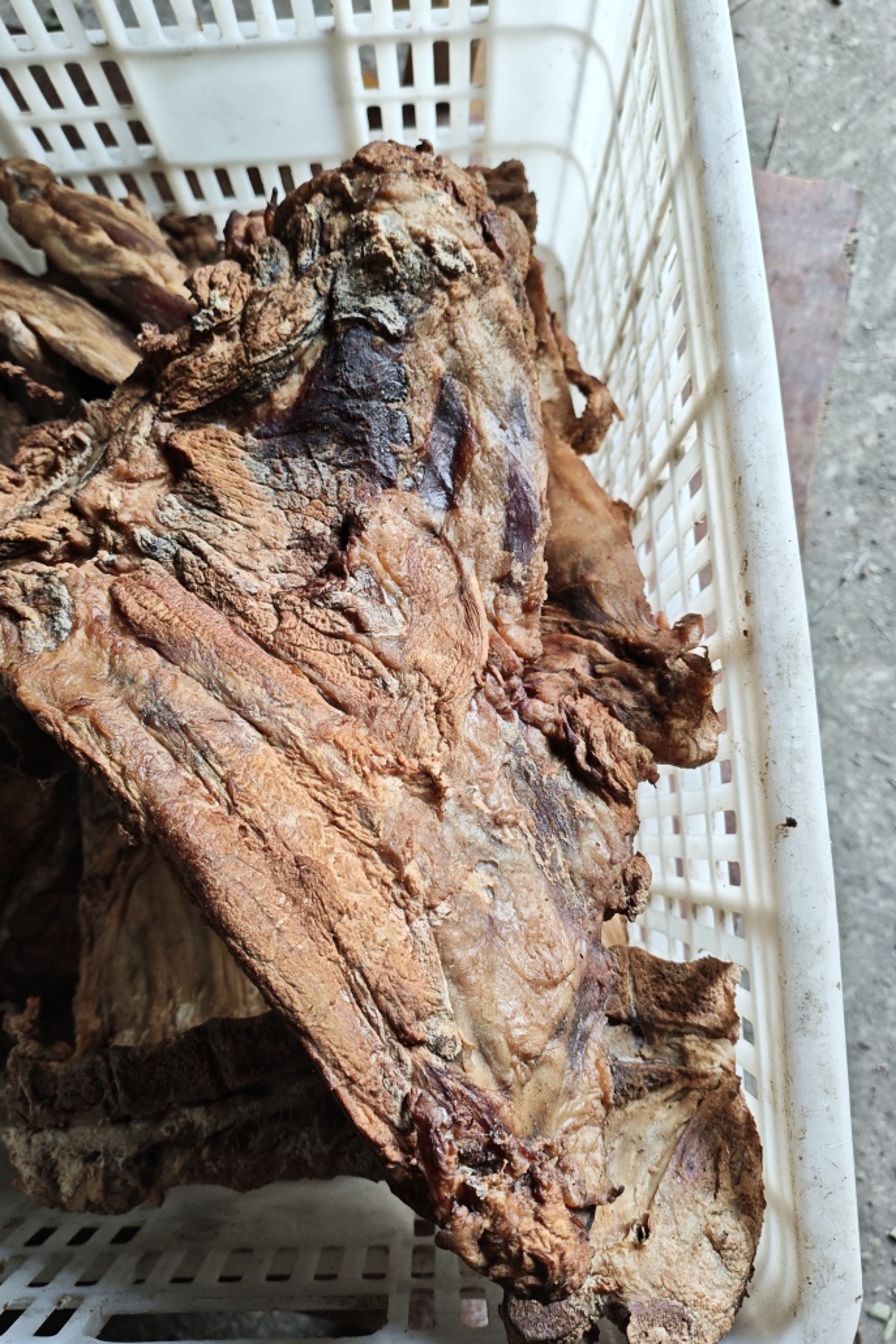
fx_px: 1045
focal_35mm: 28
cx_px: 412
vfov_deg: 65.5
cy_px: 682
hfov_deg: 46.4
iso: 200
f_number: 1.5
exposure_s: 1/300
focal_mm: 4.94
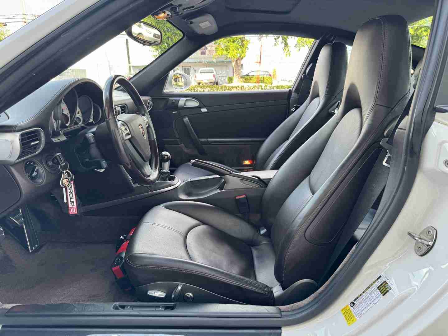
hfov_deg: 71.6
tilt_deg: -16.3
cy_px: 168
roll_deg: -0.8
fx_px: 311
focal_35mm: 24
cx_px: 224
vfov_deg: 56.8
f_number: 1.78
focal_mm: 6.76
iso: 64
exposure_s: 1/121
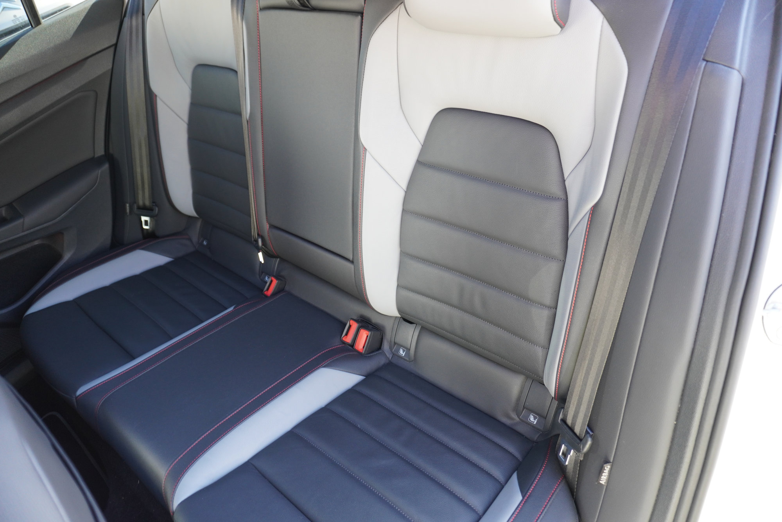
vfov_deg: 53.2
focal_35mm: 24
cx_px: 391
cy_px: 261
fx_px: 522
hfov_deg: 73.7
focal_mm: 16
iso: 500
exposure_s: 1/30
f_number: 3.5
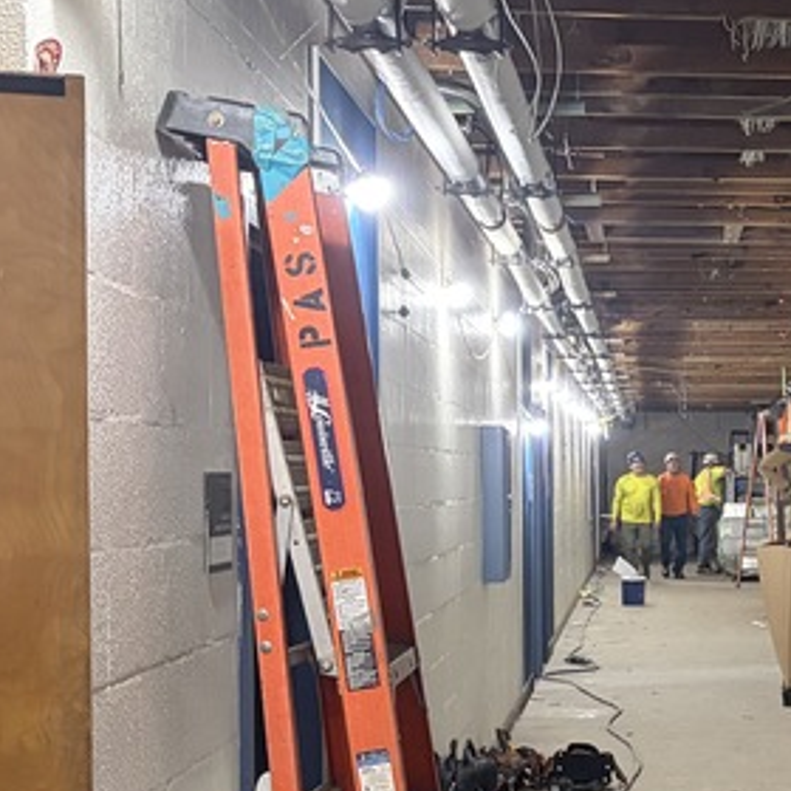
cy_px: 517
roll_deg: -1.2
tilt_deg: -2.9
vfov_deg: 20.6
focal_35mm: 84
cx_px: 870
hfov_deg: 19.7
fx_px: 2172
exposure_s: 1/60
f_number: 1.6
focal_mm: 5.96
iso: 400
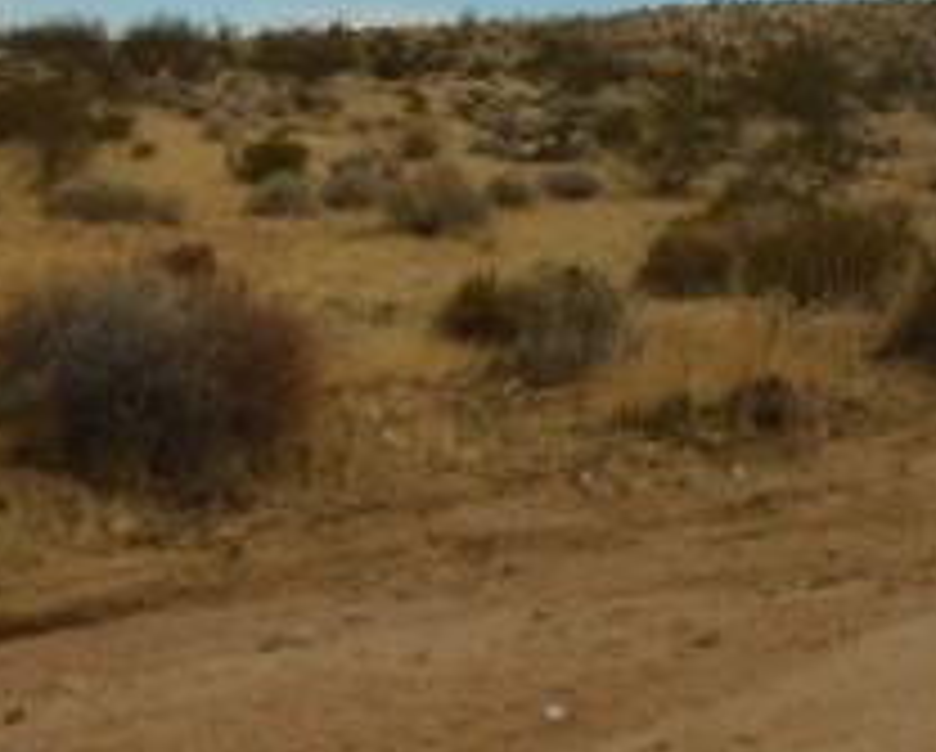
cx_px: 828
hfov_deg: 26.6
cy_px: -212
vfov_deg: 20.4
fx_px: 1914
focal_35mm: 69
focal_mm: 4
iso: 125
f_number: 6
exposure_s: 1/800
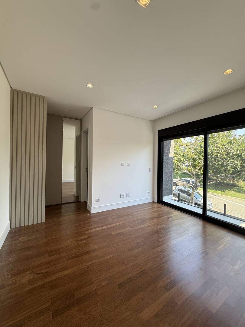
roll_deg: -1.5
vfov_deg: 102.1
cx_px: 122
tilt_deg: -0.3
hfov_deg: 85.7
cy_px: 164
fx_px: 132
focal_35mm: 14
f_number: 2.2
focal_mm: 2.22
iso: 50
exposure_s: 1/131
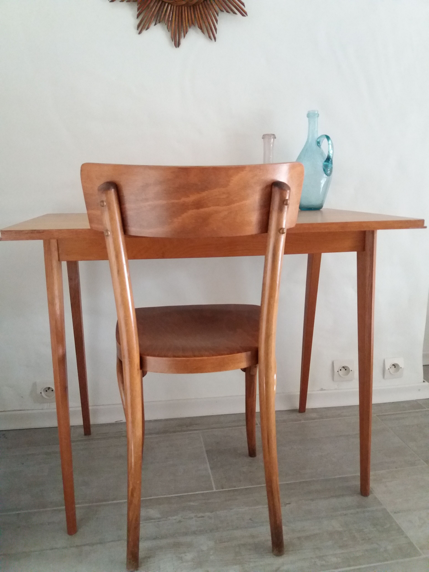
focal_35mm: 28
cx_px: 214
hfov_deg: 49.7
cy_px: 286
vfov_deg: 63.4
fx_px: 463
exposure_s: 1/124
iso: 400
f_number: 1.9
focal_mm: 3.7
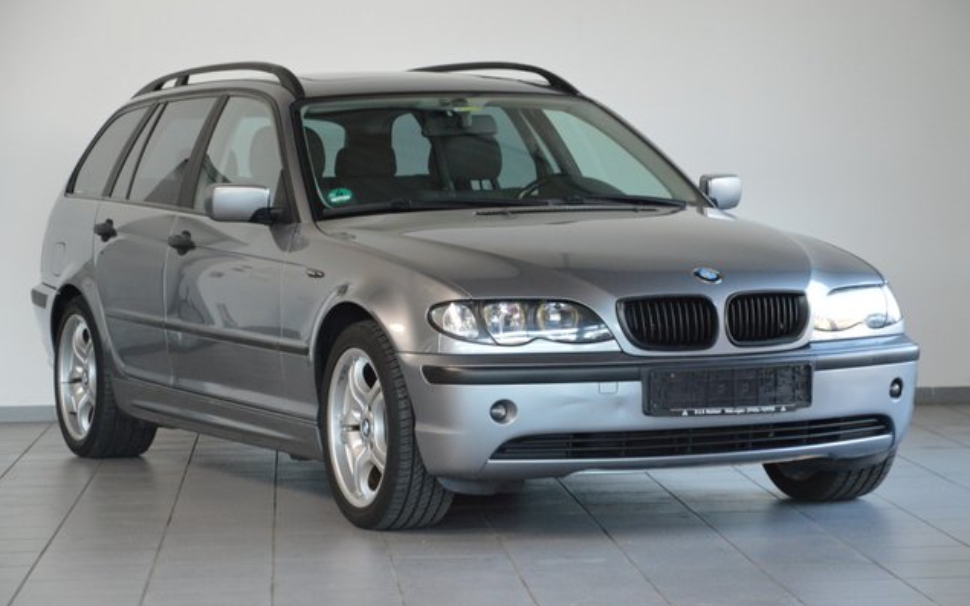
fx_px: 3054
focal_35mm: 116
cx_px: 484
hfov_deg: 18.0
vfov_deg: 11.3
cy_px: 316
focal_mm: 75
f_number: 5.3
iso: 1800
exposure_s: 1/60
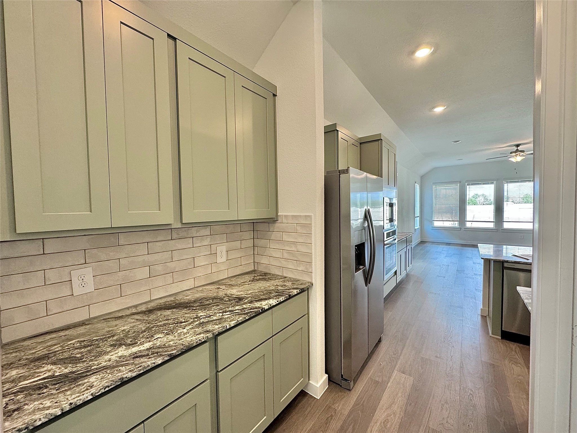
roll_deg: +0.4
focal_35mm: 14
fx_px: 233
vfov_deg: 85.7
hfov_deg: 102.1
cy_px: 216
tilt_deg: -2.7
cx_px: 288
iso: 250
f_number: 2.2
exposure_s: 1/120
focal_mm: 2.22
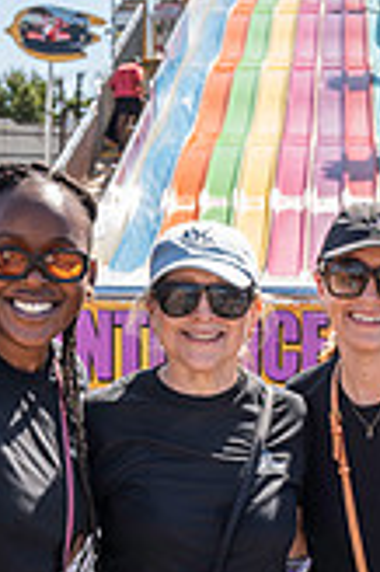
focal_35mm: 88
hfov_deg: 15.5
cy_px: 527
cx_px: 199
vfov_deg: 22.5
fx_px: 1396
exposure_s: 1/160
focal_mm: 32
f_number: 5.6
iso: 100
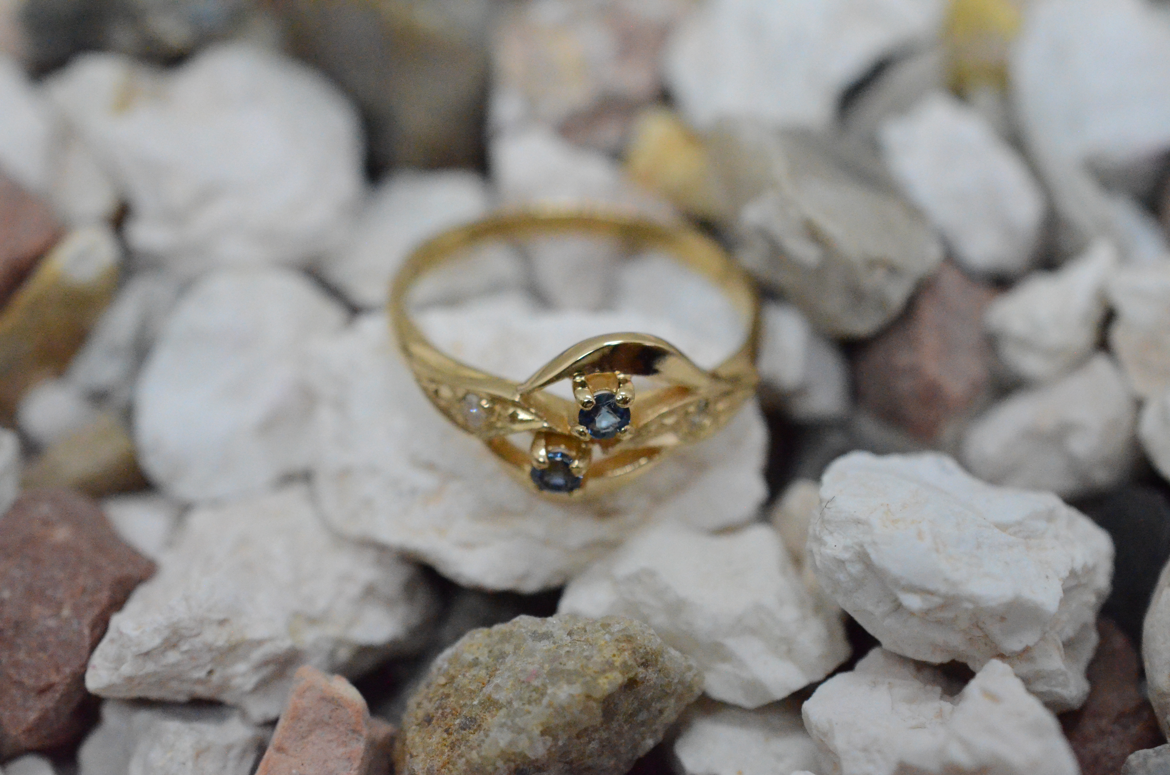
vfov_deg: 22.5
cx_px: 585
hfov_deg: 33.5
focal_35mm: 60
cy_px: 388
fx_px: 1946
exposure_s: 1/2500
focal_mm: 40
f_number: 6.3
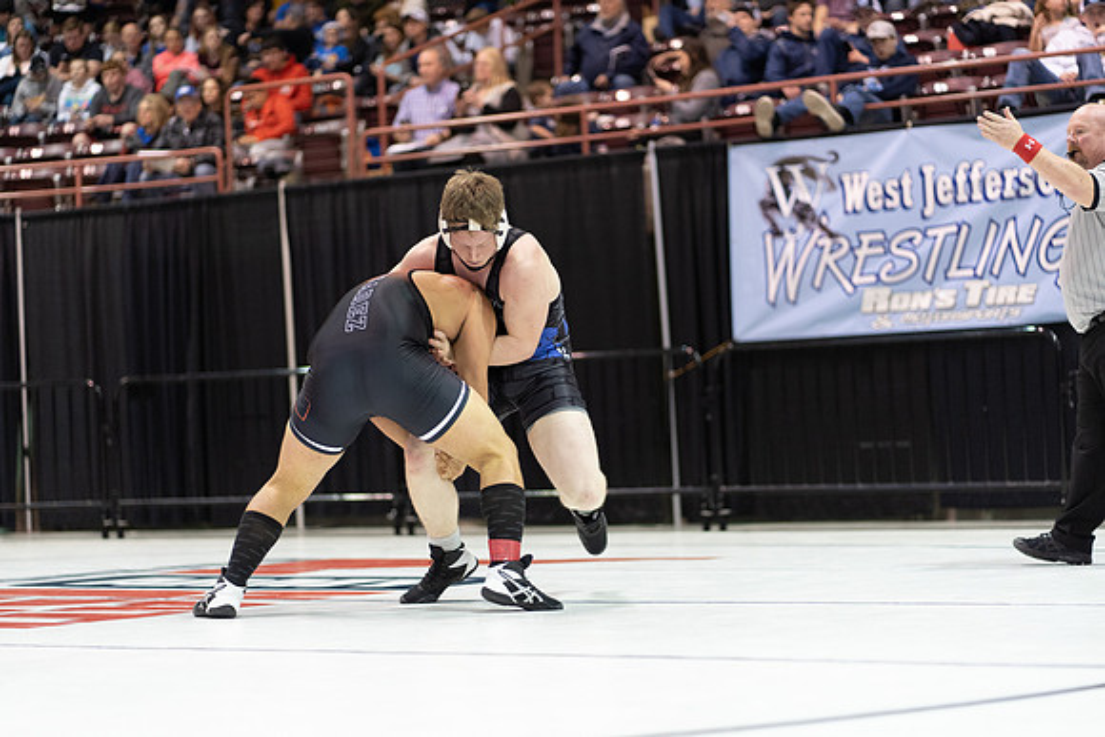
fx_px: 2610
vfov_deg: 16.1
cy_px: 368
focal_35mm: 85
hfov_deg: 23.9
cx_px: 552
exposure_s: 1/500
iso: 2500
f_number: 1.8
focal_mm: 85
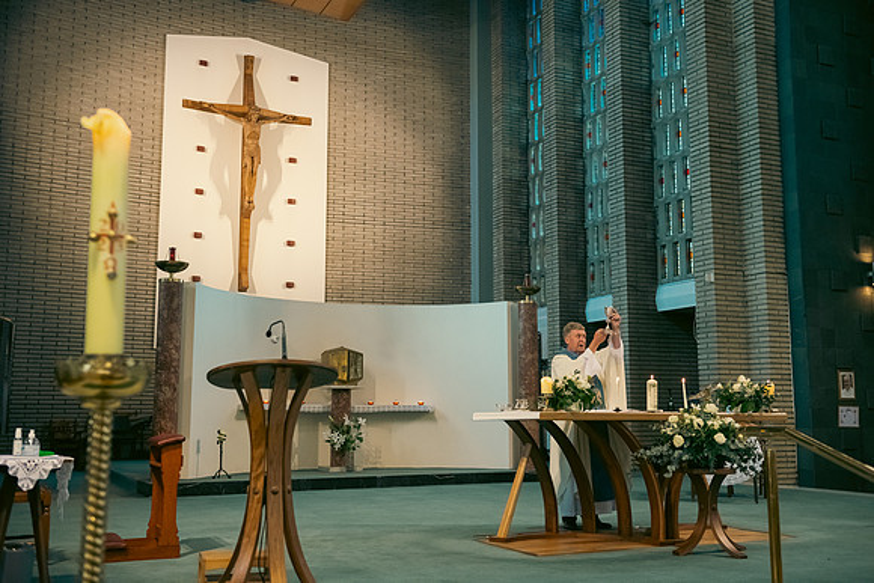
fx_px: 923
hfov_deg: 50.7
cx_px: 437
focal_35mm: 38
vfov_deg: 35.1
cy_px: 292
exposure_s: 1/160
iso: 1000
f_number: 3.5
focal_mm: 38
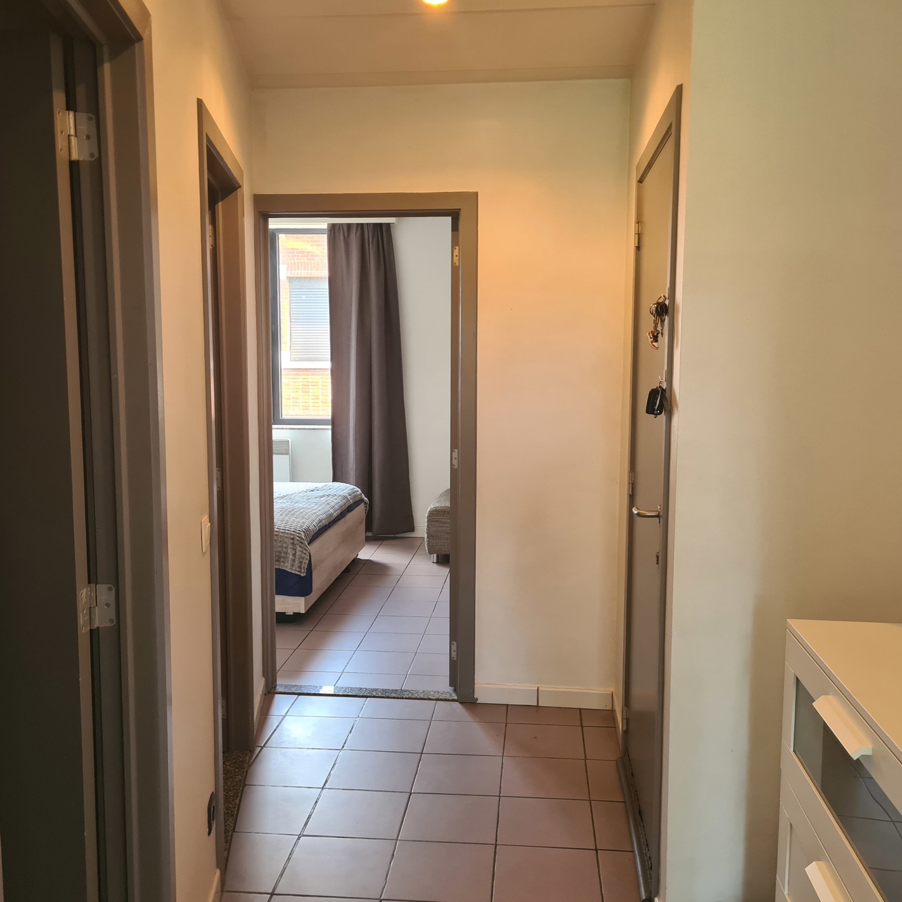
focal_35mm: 31
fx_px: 914
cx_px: 451
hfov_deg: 52.5
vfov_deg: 52.5
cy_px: 448
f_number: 1.8
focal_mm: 5.4
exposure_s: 1/50
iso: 200
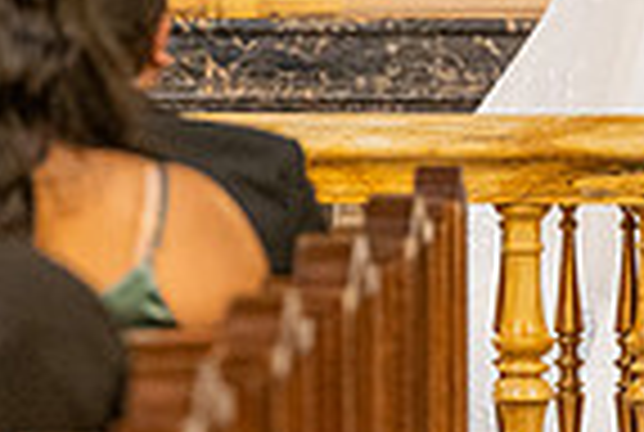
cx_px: 617
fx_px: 8336
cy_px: -142
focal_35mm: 465
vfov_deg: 3.0
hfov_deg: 4.4
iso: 2000
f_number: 2.8
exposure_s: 1/160
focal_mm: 115
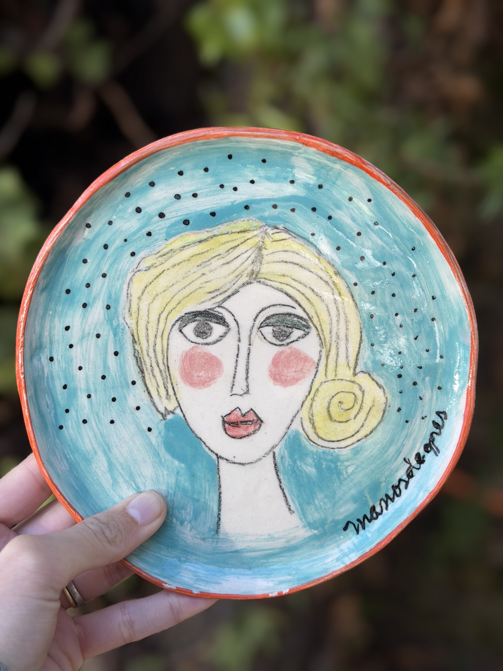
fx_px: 930
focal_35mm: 48
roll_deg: +3.3
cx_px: 252
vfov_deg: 39.7
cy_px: 336
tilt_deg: -9.4
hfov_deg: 30.3
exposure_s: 1/519
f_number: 1.78
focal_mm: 6.76
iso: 64
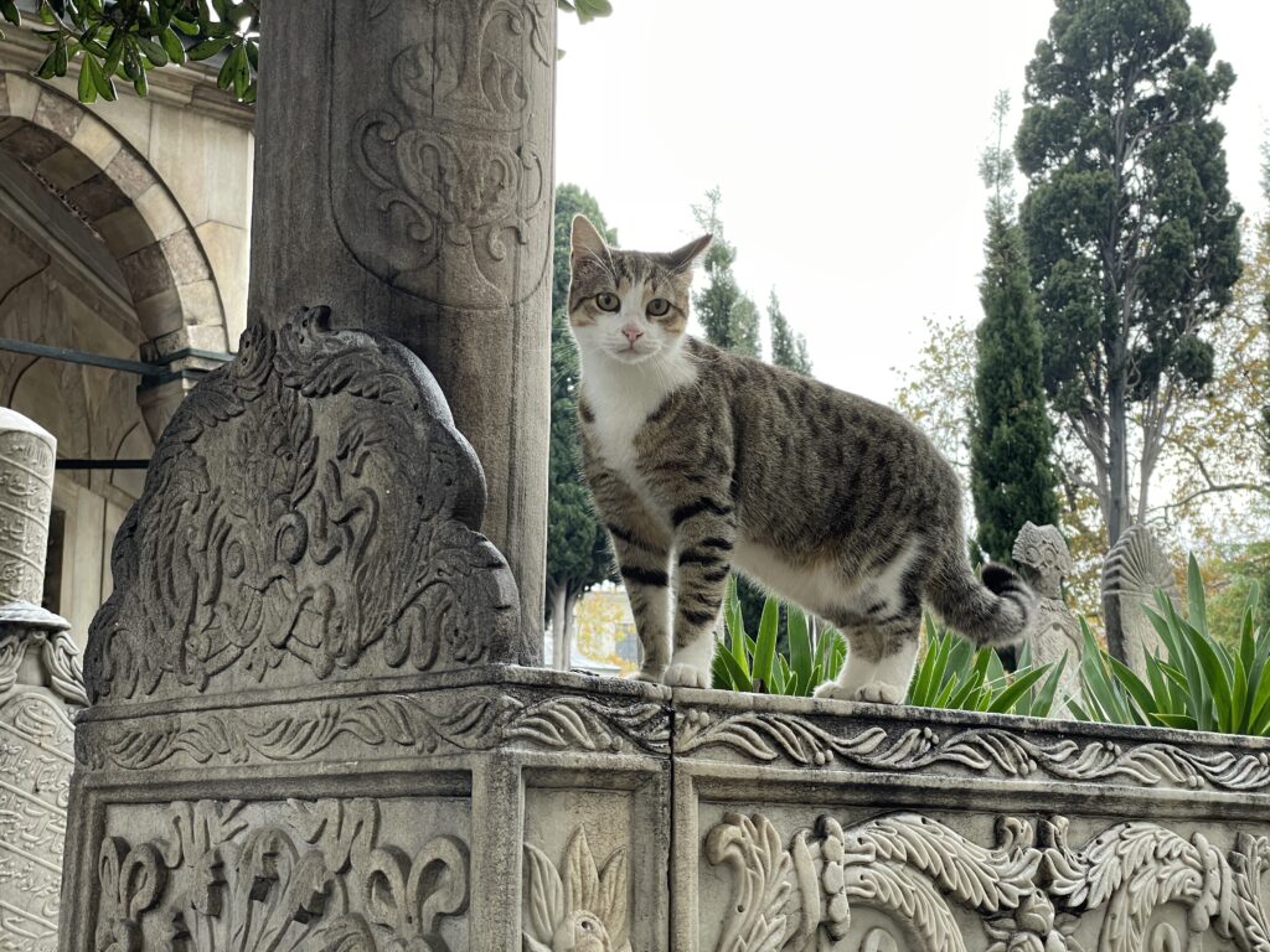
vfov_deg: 28.0
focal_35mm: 52
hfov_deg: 36.8
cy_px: 476
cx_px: 635
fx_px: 1908
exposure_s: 1/99
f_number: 2
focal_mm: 6
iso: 80
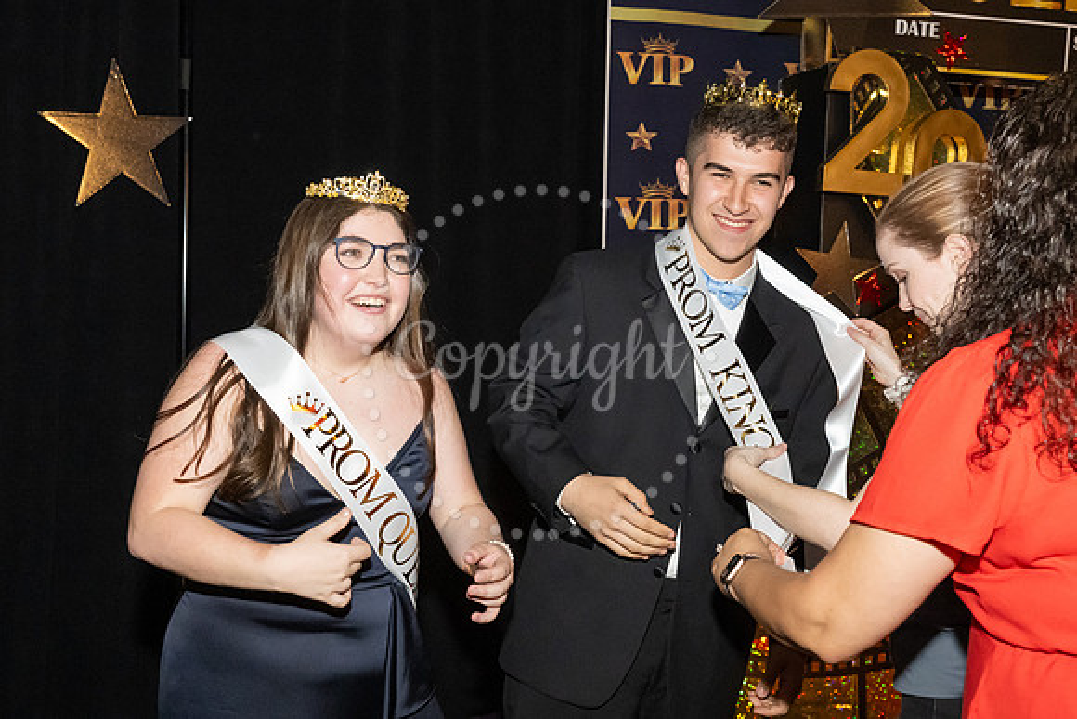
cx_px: 538
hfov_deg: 48.5
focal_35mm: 40
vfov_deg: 33.4
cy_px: 367
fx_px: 1196
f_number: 5.6
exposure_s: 1/125
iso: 6400
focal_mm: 28
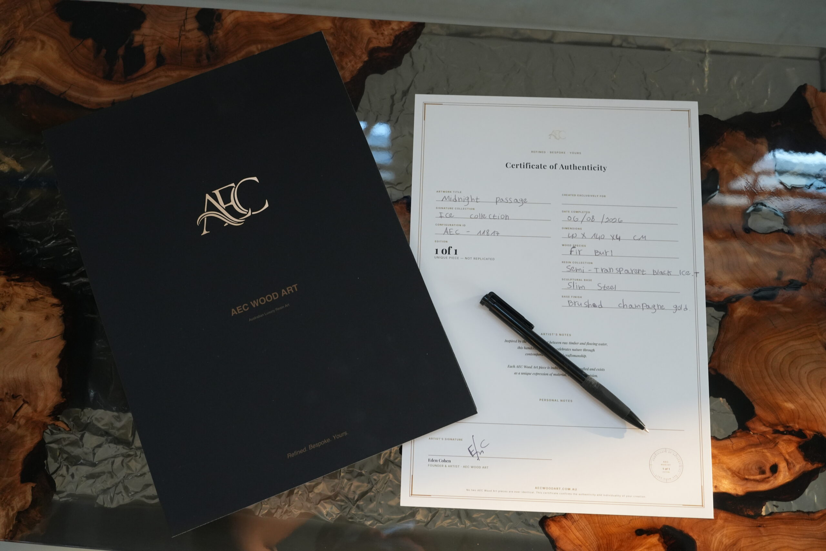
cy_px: 276
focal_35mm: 35
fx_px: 803
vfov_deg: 37.9
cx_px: 413
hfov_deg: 54.4
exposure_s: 1/60
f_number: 6.3
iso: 3200
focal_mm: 35
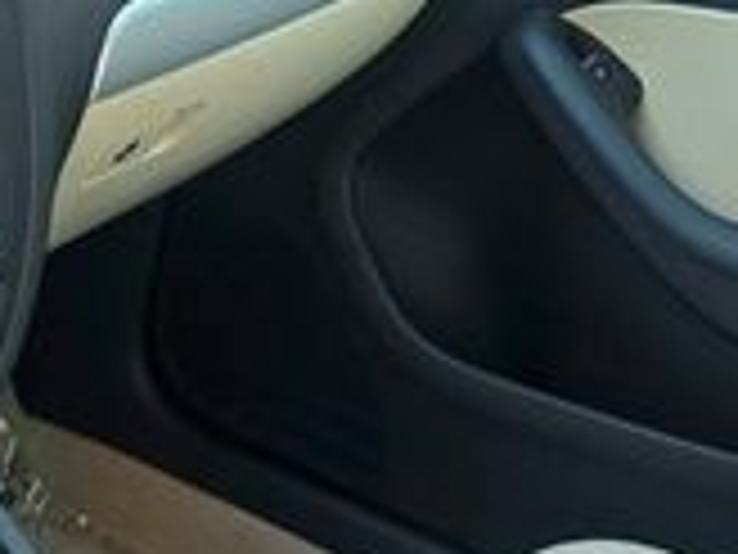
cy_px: 577
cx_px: -270
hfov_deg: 19.7
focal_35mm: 90
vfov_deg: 16.0
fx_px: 1919
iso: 160
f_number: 1.7
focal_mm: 6.3
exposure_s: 1/180
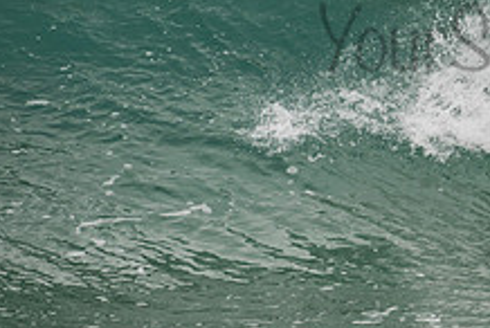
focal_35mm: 1328
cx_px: 551
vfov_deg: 1.0
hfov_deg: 1.6
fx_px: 18100
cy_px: 19
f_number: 5.6
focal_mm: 500
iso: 320
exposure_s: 1/2000
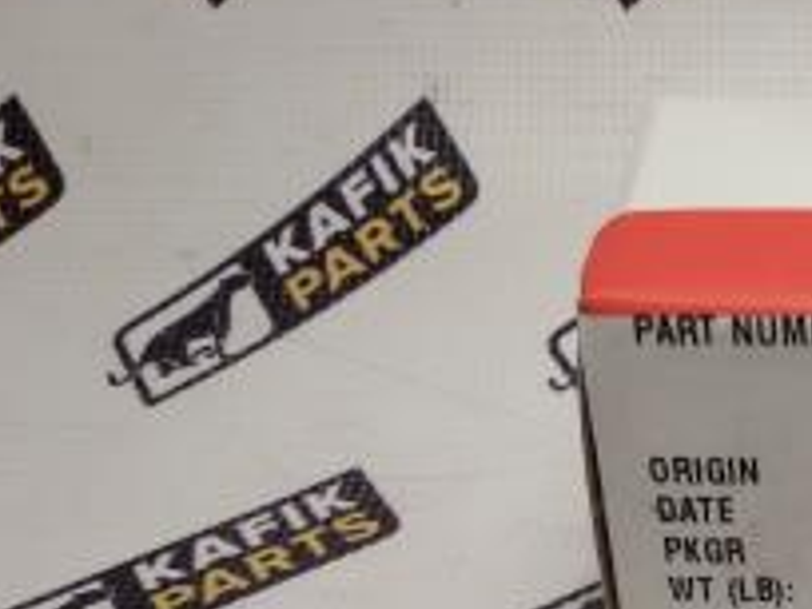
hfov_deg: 22.0
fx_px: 1924
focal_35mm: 82
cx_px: 975
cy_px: 750
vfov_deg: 17.1
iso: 50
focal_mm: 2.93
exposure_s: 1/50
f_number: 2.4
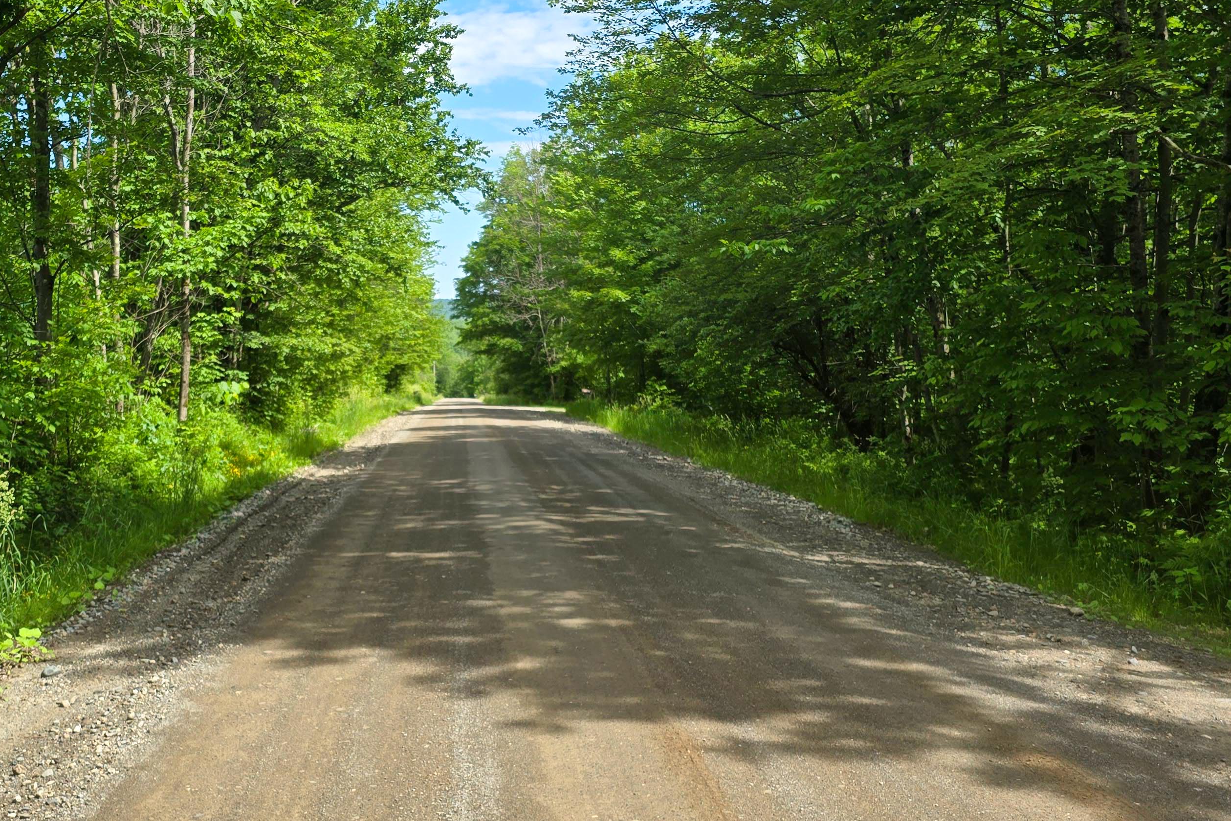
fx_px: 1299
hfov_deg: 49.8
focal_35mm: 38
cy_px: 429
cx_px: 407
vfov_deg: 35.1
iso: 12
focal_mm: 6.3
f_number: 1.7
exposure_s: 1/400
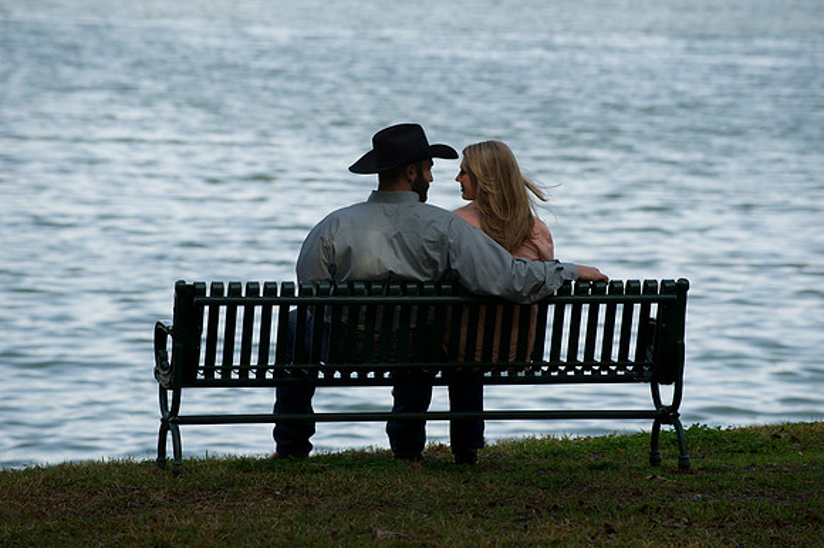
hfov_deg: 10.3
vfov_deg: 6.9
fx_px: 4575
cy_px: 274
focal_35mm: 200
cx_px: 412
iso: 250
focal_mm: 200
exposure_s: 1/320
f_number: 5
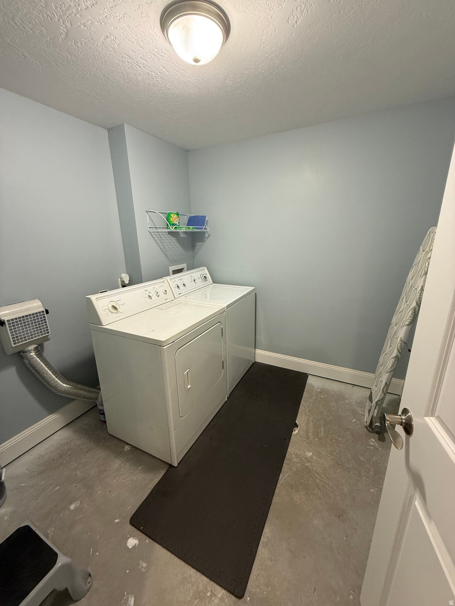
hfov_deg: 85.7
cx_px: 228
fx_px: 245
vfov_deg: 102.1
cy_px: 303
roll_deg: +1.2
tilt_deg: -15.6
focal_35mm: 14
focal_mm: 2.22
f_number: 2.2
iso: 400
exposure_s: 1/60
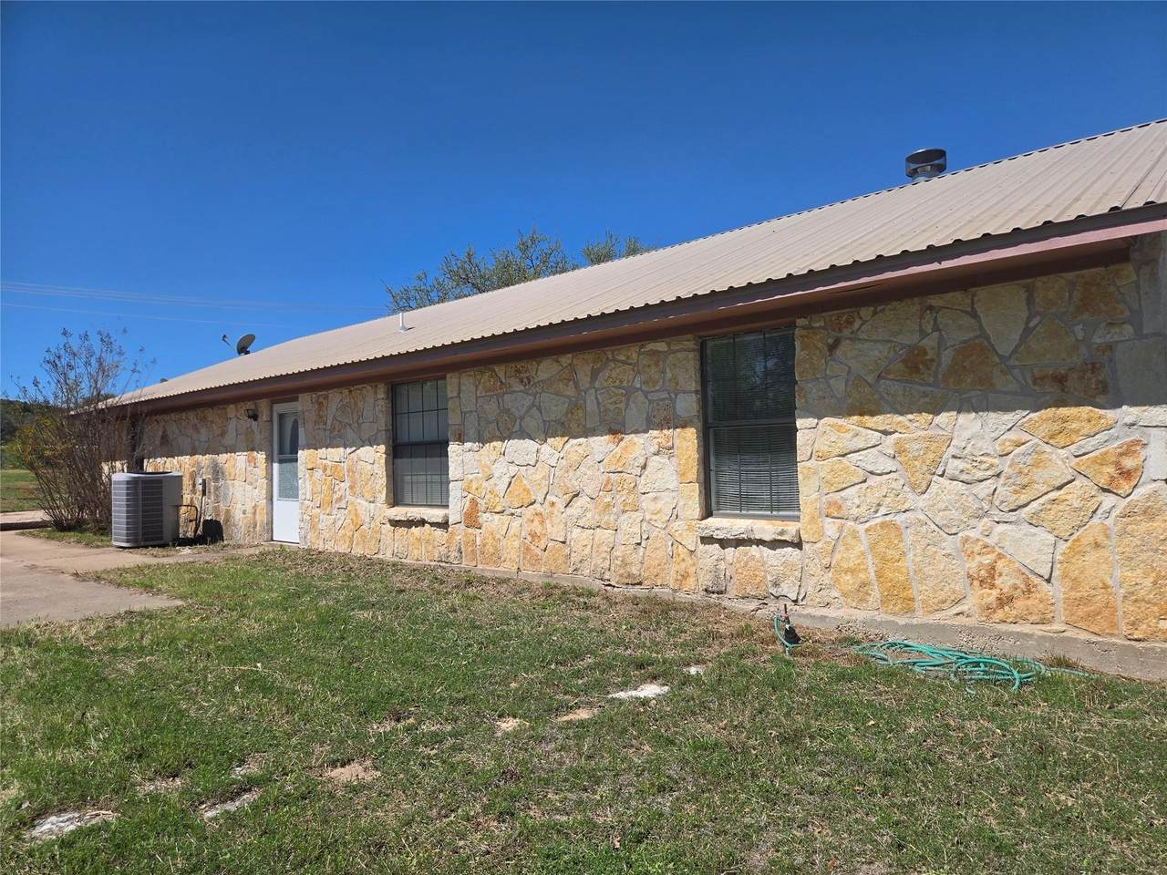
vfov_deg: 58.9
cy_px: 438
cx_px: 584
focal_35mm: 23
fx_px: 775
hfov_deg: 73.9
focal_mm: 5.4
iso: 25
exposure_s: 1/2921
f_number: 1.8
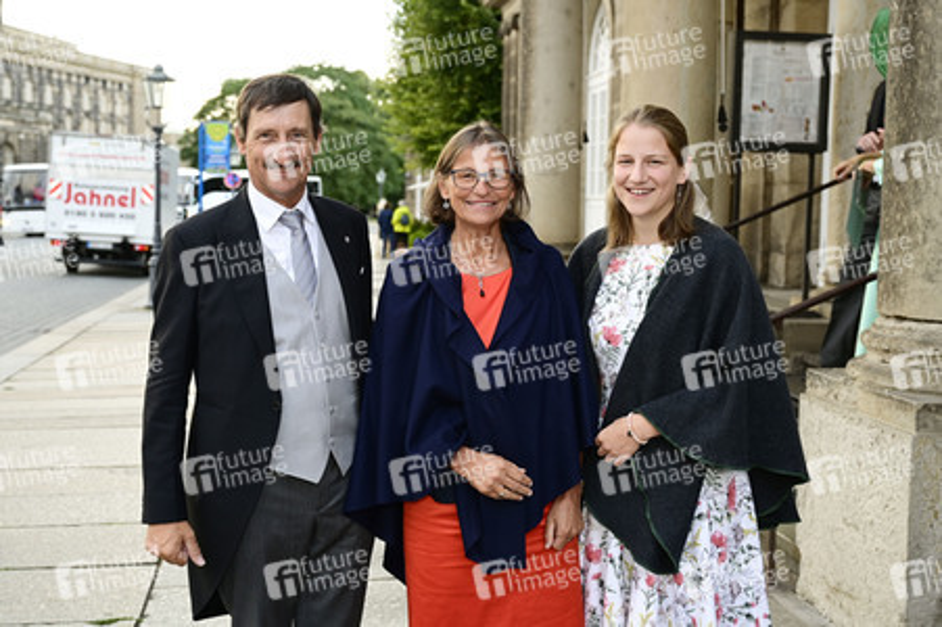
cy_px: 314
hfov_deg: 49.6
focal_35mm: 39
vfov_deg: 34.2
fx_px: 1020
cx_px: 471
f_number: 4
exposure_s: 1/160
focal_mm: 39
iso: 400
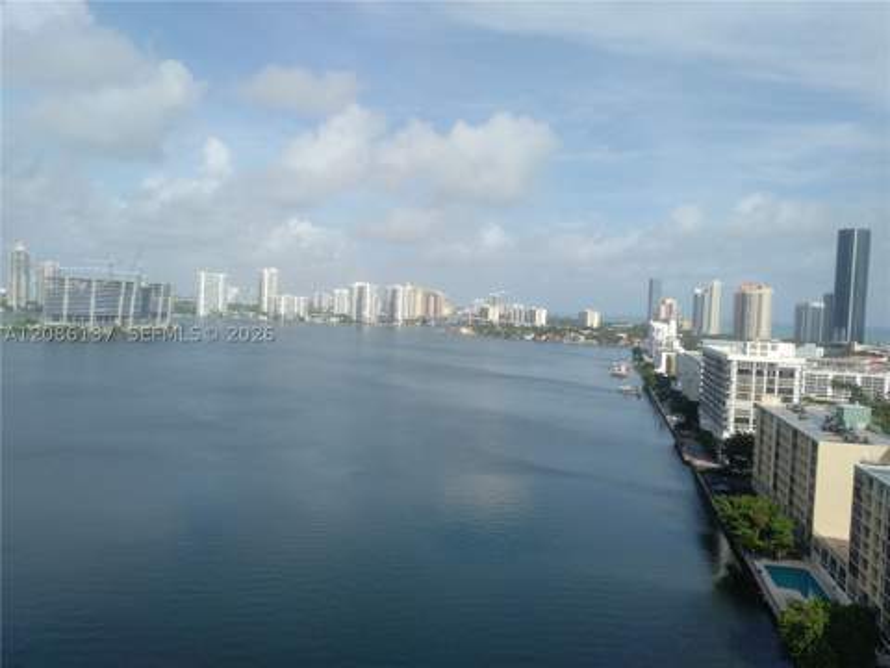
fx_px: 694
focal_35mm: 27
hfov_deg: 65.3
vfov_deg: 51.4
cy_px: 334
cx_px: 445
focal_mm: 4.75
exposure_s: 1/1718
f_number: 2.2
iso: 50
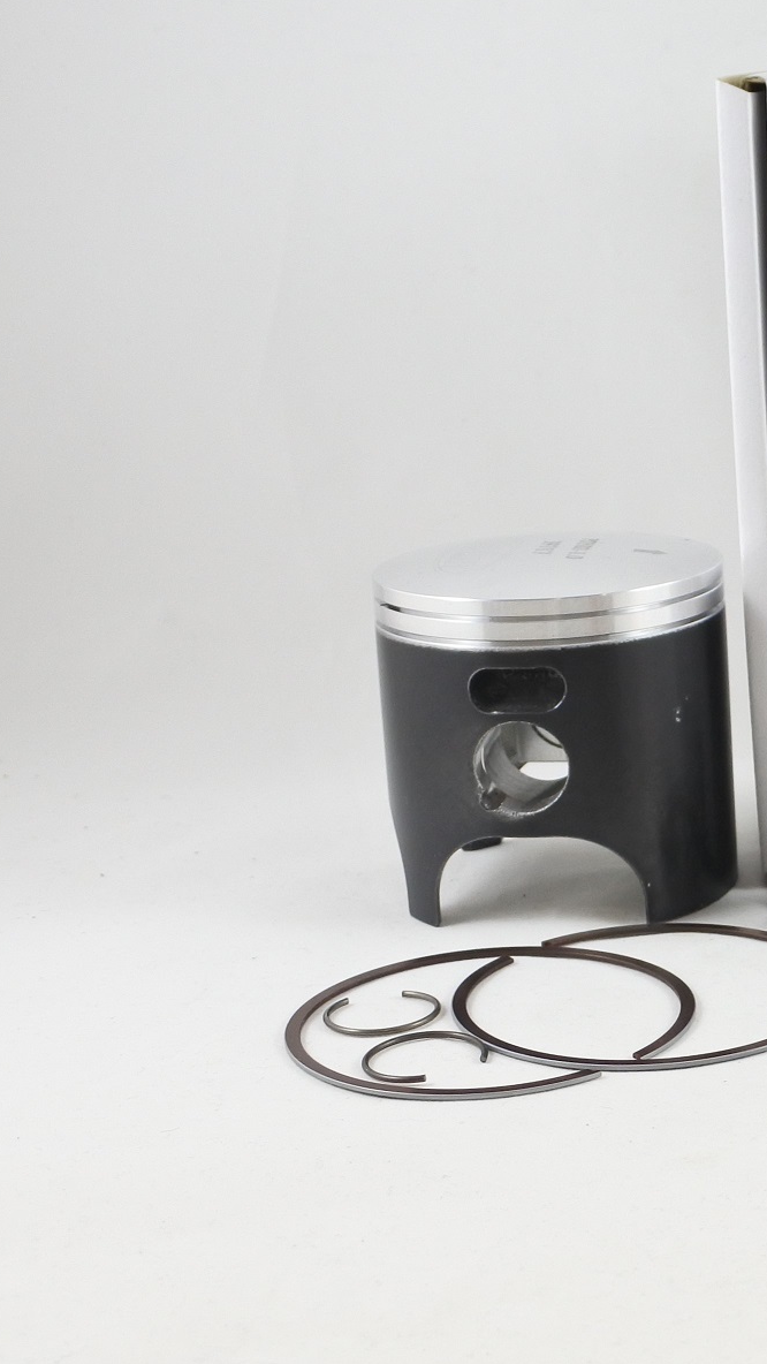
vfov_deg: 47.4
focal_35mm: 43
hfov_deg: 23.9
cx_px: 1028
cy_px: 684
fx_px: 1555
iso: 400
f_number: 3.5
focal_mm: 10
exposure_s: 1/125
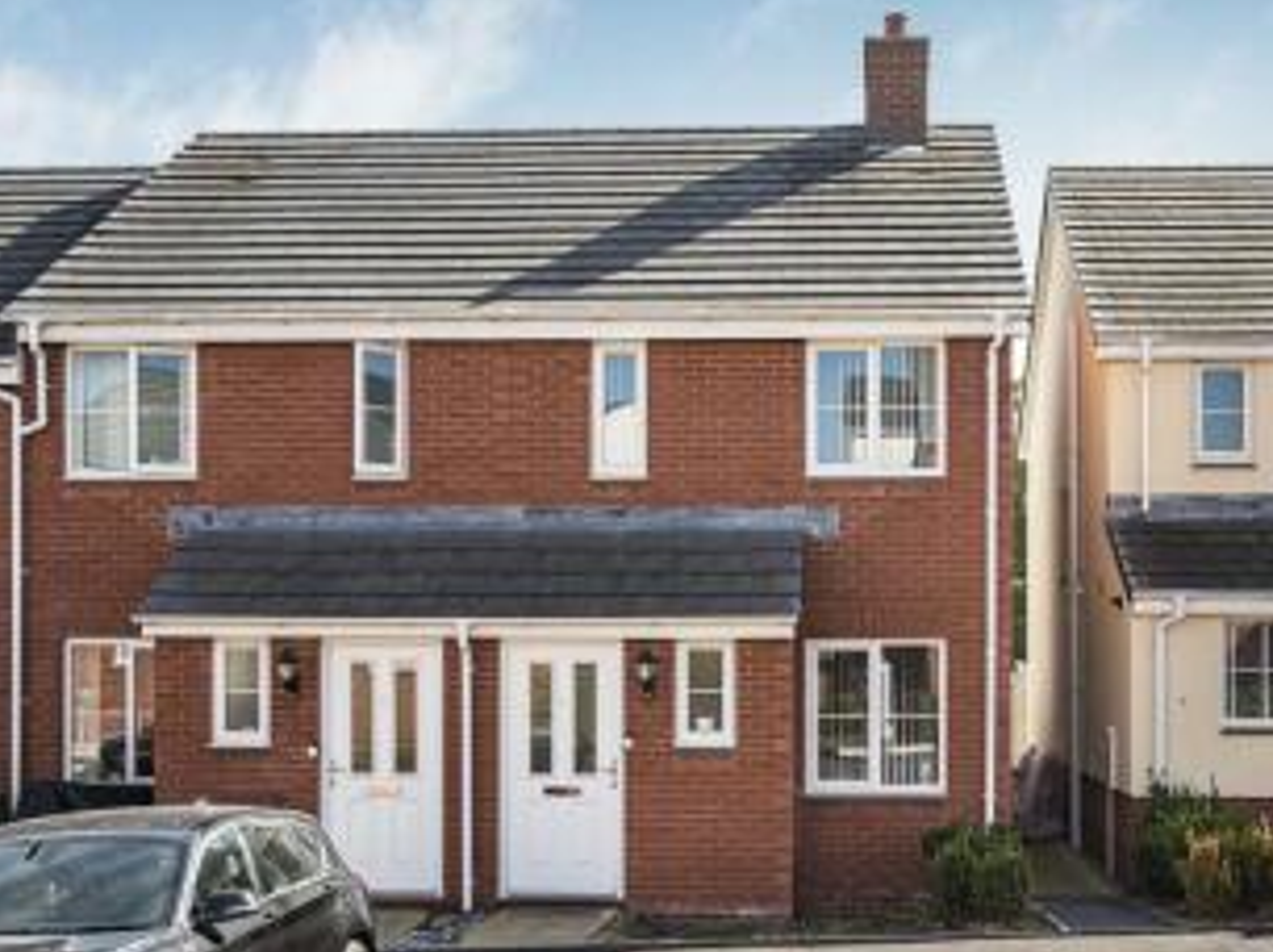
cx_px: 808
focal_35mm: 42
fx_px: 1543
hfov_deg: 44.4
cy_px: 620
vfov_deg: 34.0
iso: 1000
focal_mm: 28
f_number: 8
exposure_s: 1/1250
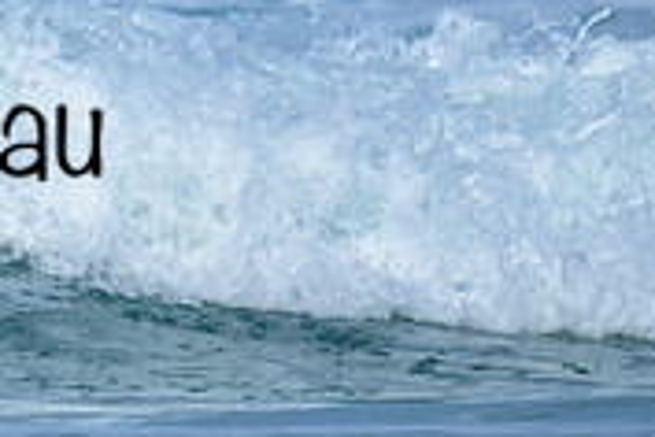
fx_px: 65713
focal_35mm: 3612
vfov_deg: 0.4
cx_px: -679
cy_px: 181
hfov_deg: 0.6
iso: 180
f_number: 6.3
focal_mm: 800
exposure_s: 1/2000
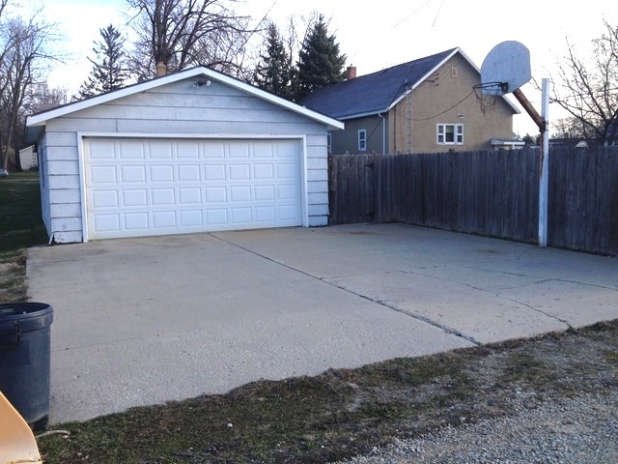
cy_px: 232
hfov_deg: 52.6
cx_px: 309
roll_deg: +0.0
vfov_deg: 40.7
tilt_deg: -7.9
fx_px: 625
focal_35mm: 35
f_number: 2.4
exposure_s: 1/456
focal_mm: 4.28
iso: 50
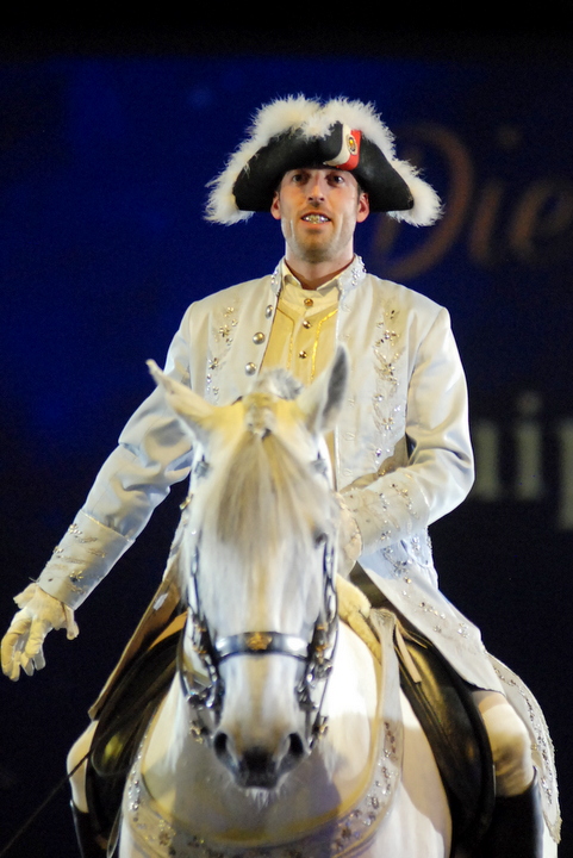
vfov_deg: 8.1
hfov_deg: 5.4
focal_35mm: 255
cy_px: 429
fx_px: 6079
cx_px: 286
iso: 1600
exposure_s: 1/500
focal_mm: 170
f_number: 2.8
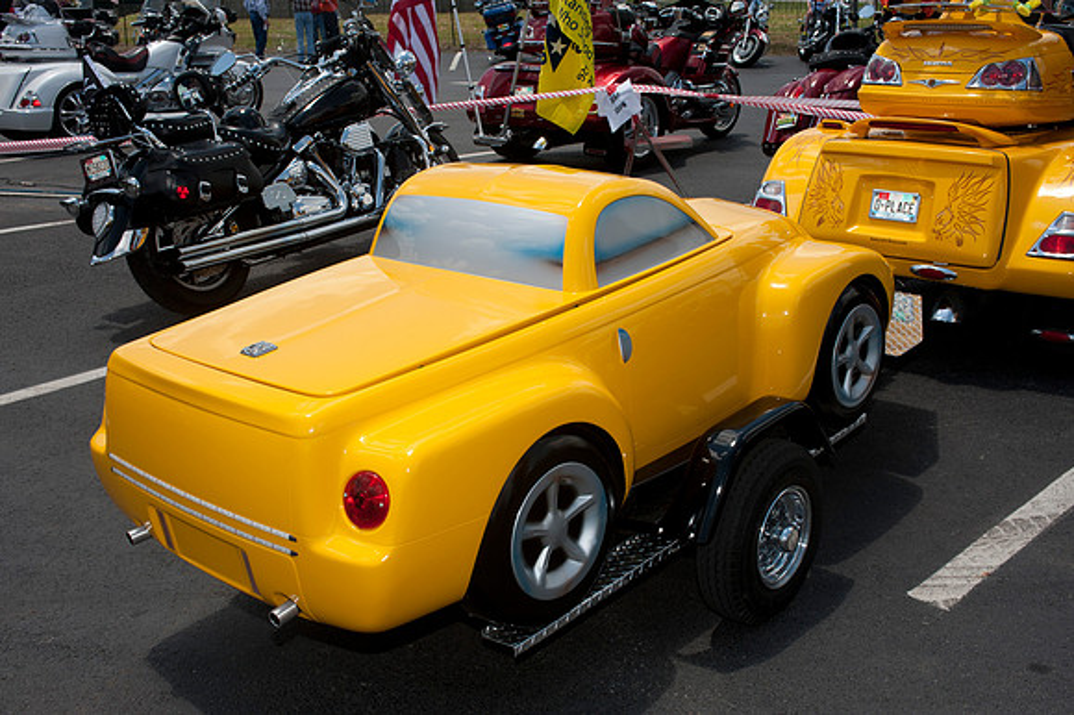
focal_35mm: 40
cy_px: 358
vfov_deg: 33.4
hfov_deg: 48.5
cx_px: 537
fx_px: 1193
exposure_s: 1/250
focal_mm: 40
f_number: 13
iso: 200
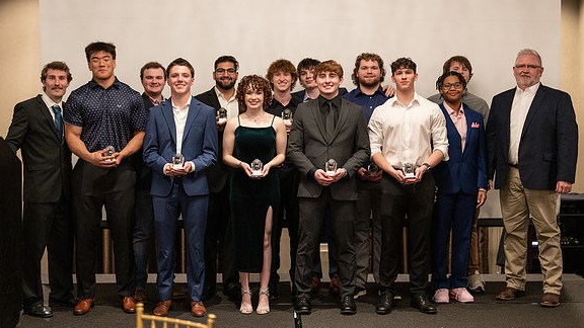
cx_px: 297
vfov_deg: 21.8
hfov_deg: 37.8
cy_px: 148
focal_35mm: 55
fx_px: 852
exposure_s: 1/320
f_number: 1.2
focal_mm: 50
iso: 2500
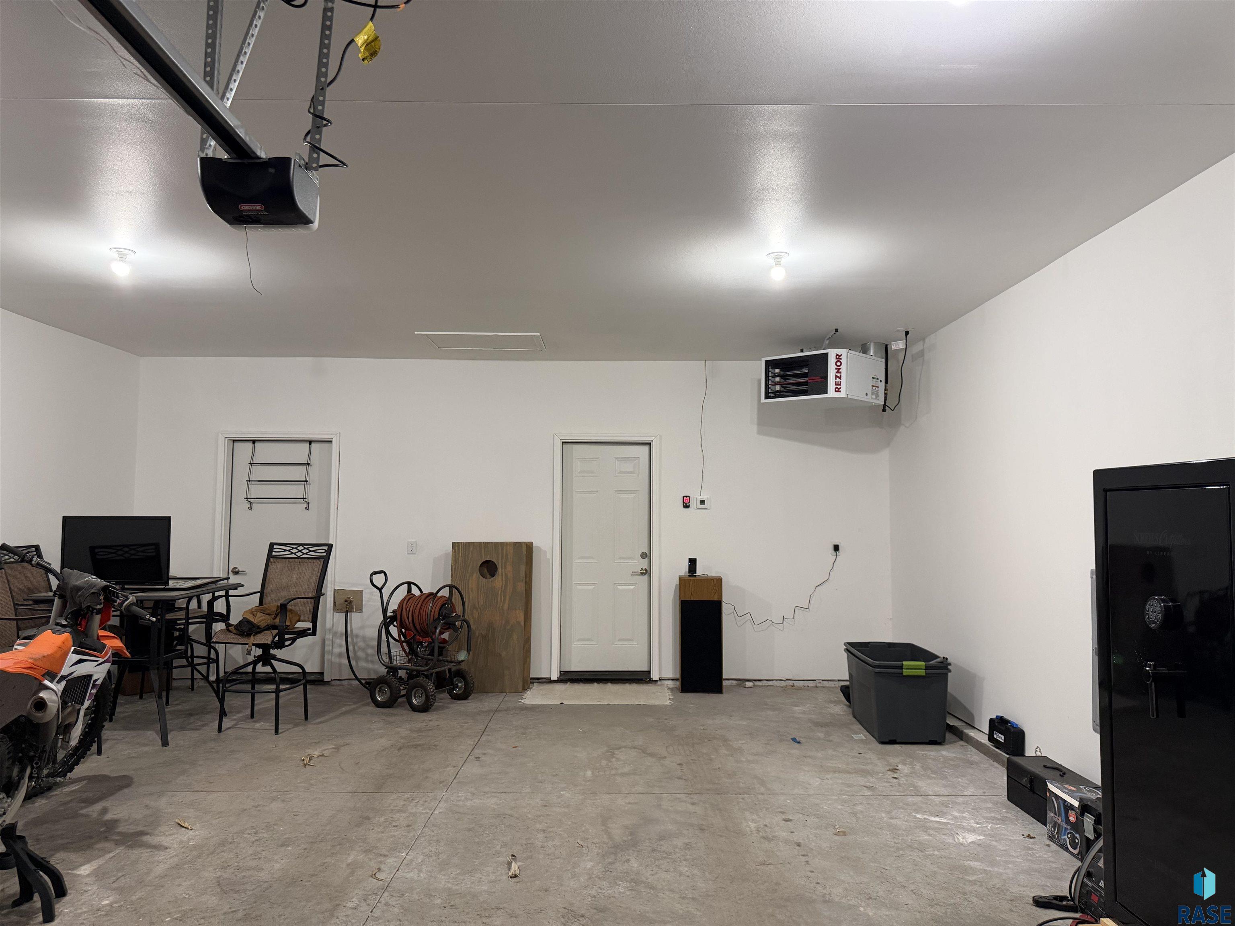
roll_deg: +0.1
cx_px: 618
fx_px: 856
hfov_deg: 71.6
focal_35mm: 24
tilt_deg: +3.6
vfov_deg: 56.8
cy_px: 463
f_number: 1.78
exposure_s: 1/60
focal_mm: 6.76
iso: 320
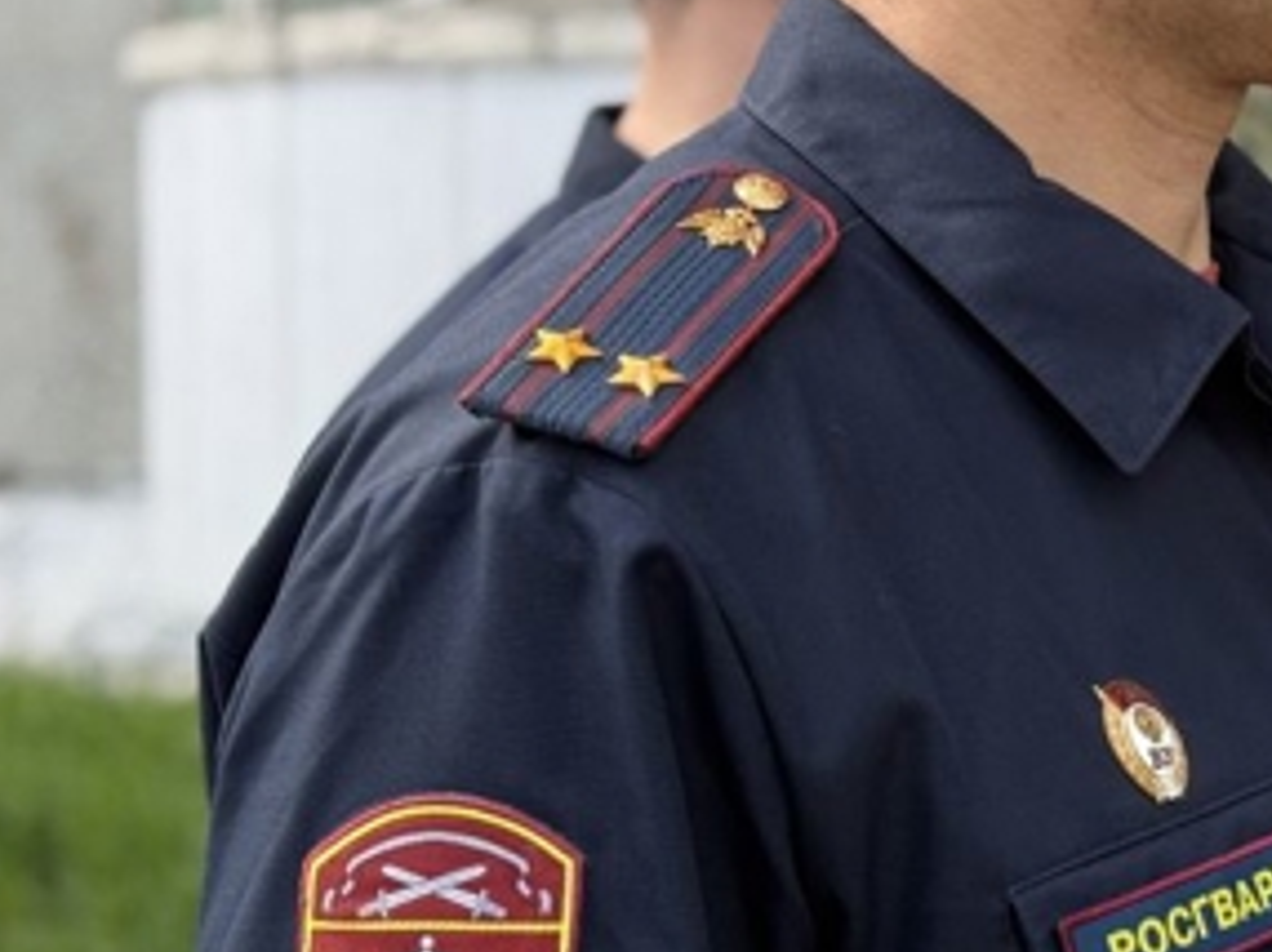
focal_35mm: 112
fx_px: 4112
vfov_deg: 13.1
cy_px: 116
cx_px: 1403
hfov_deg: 17.0
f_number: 1.78
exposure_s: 1/566
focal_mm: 6.76
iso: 64
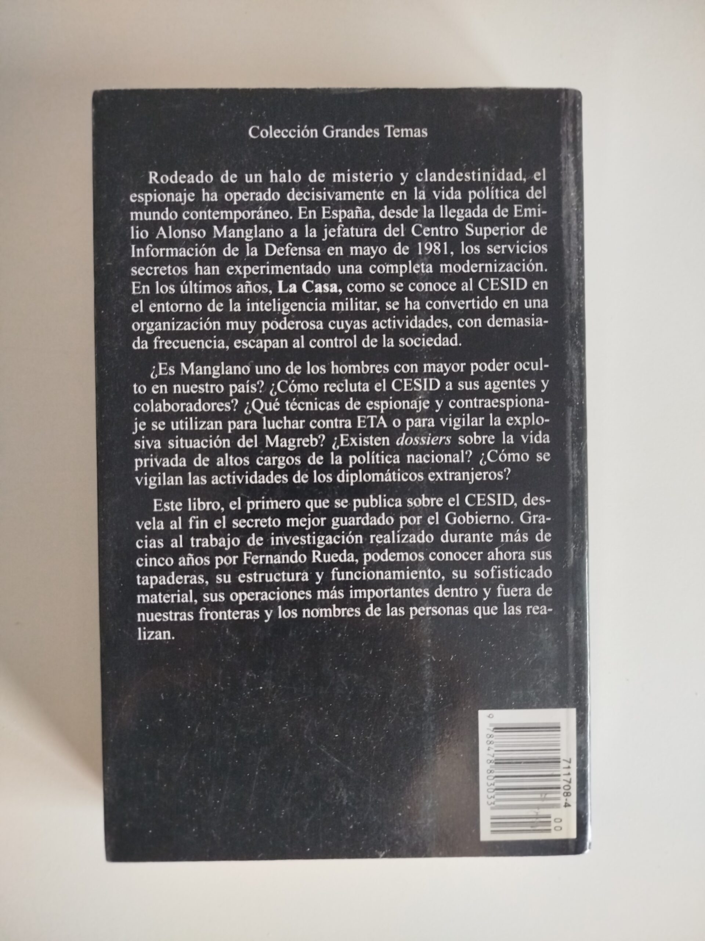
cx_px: 352
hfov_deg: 56.8
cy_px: 470
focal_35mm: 24
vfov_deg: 71.6
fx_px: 652
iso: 320
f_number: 1.7
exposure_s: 1/25
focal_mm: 5.31
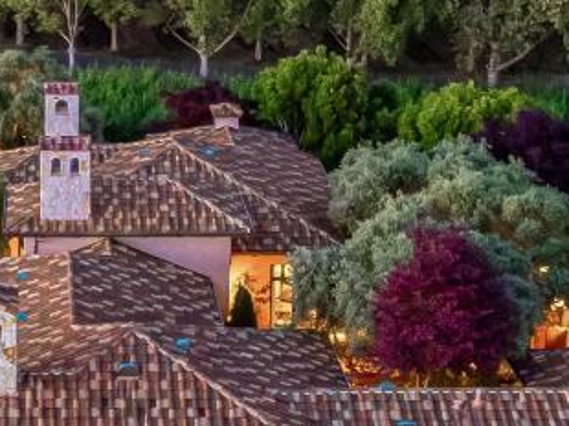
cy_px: 223
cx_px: 0
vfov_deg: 12.8
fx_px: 1905
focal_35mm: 116
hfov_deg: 16.6
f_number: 2.8
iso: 400
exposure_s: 1/5
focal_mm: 12.29
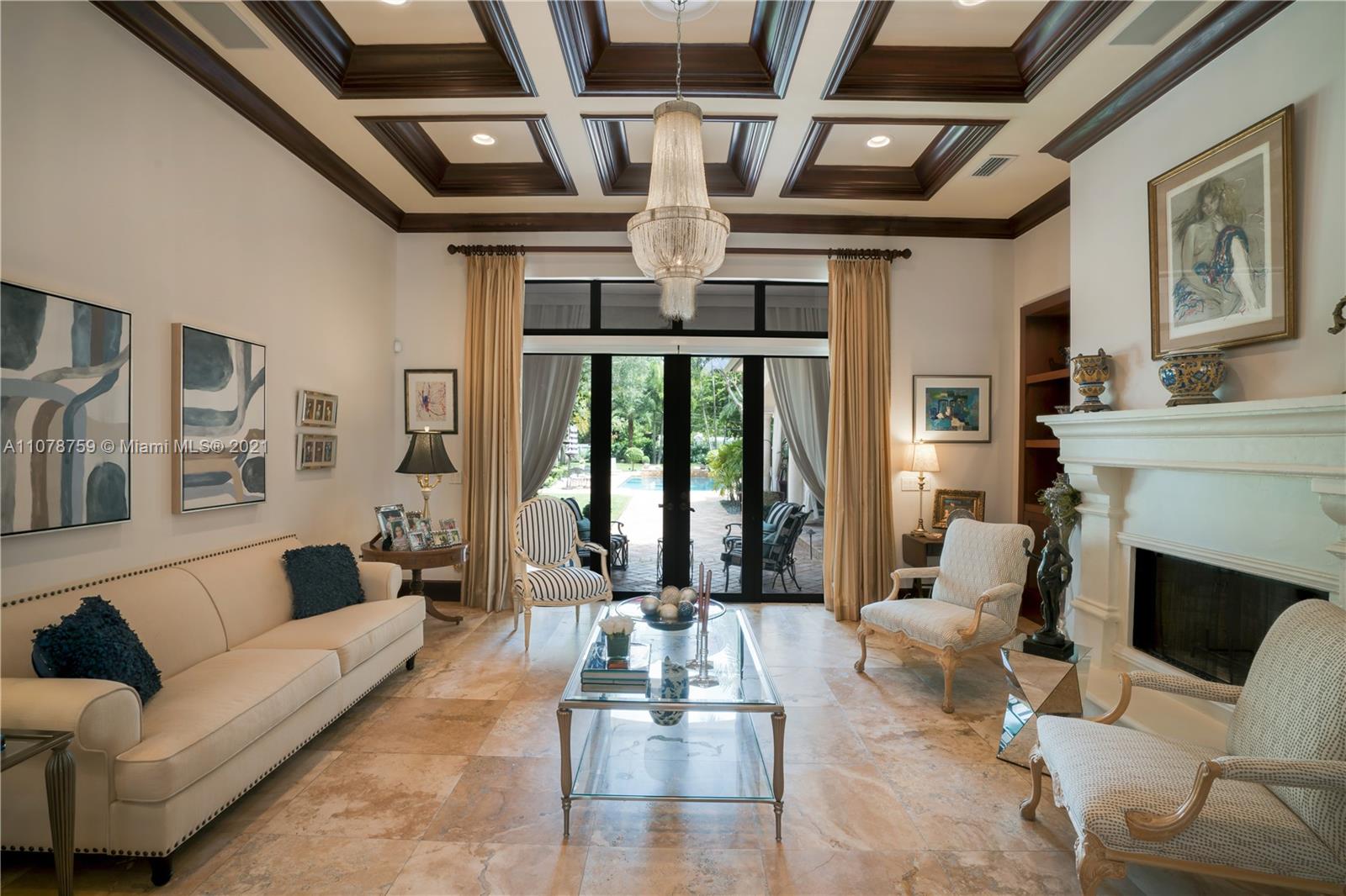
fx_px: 598
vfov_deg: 73.7
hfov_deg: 96.7
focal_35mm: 16
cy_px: 448
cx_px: 673
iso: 100
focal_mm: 16
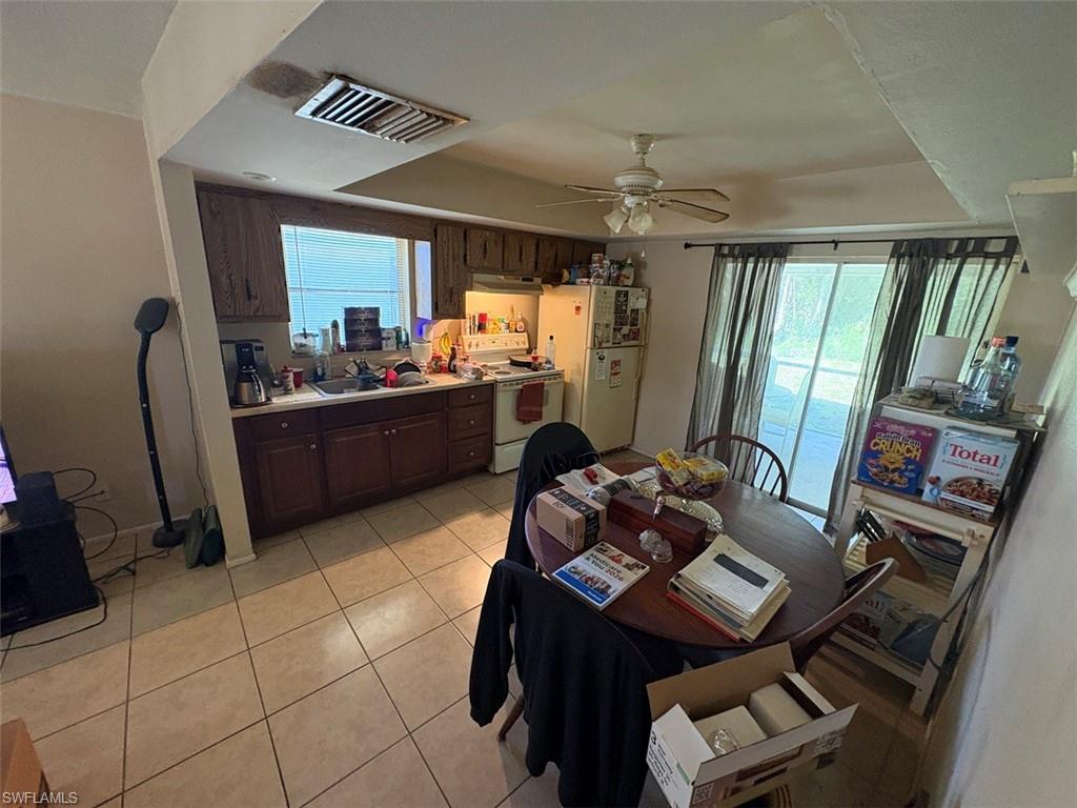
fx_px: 436
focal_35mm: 14
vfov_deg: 85.7
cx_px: 538
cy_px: 404
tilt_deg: -15.5
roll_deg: -2.9
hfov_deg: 102.1
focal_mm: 2.22
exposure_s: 1/60
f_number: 2.2
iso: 500
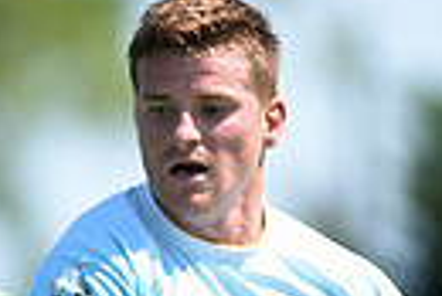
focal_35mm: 1338
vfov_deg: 1.0
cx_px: -238
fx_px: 16446
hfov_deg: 1.5
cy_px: 607
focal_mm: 300
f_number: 2.8
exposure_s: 1/1600
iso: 200
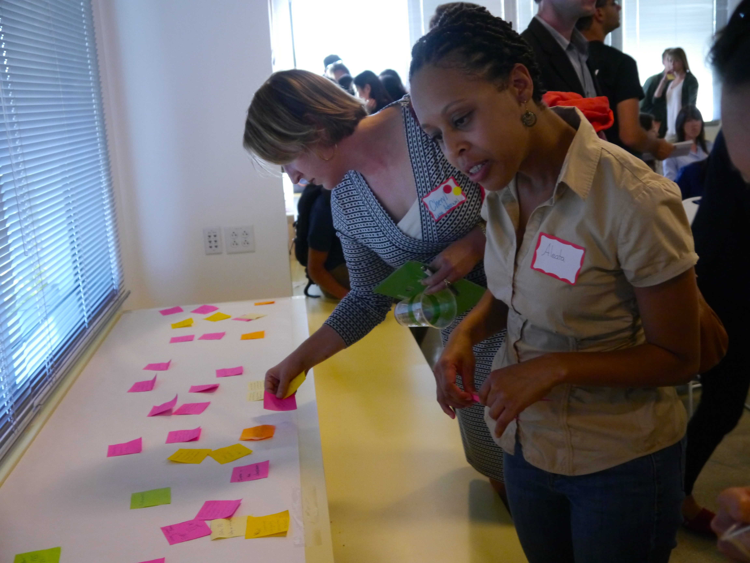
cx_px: 375
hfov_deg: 42.9
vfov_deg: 32.9
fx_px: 953
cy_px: 282
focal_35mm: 44
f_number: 4.4
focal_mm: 22
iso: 1250
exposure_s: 1/125
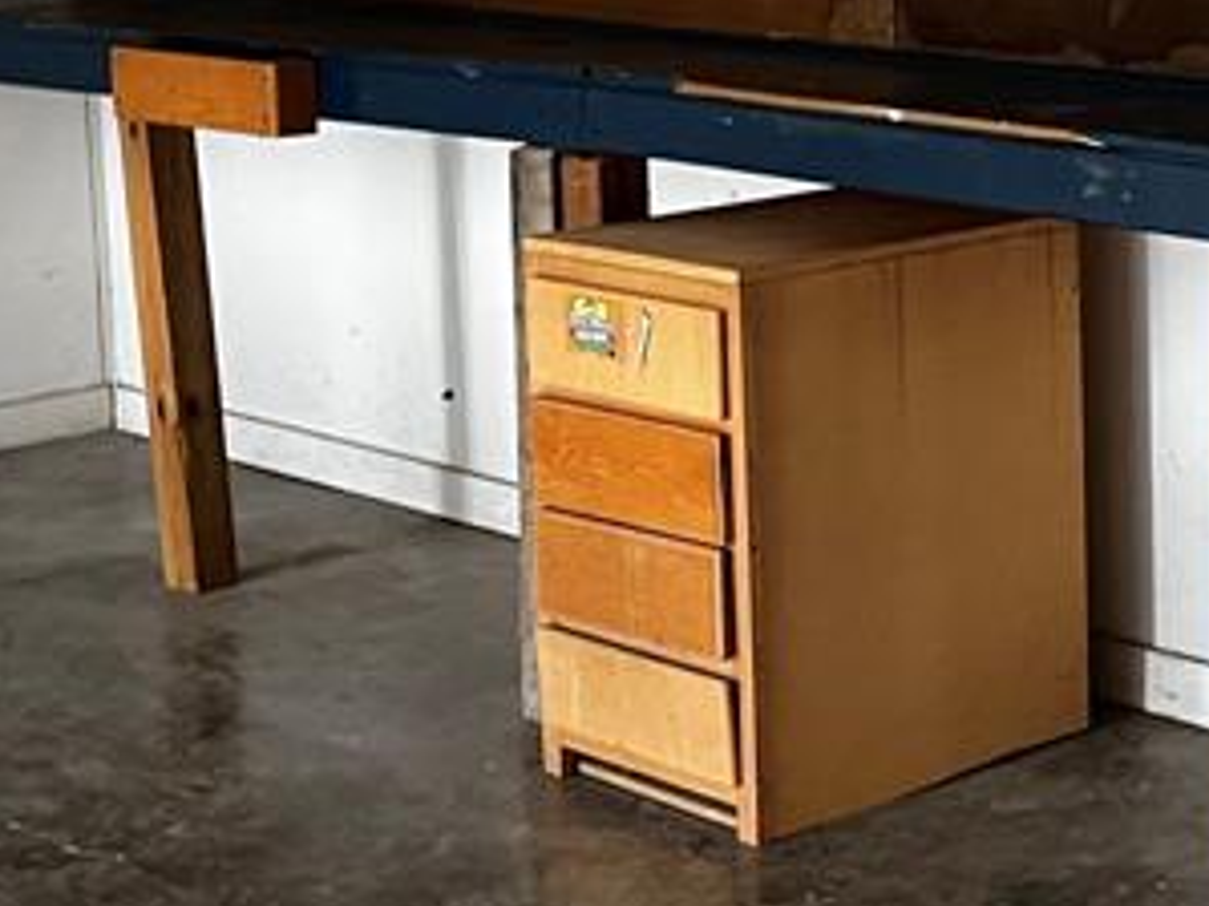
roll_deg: +0.7
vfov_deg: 16.5
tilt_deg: -9.9
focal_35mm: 89
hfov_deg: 21.2
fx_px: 3107
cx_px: 1249
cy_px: 222
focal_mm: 5.1
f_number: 1.6
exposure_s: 1/40
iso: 400
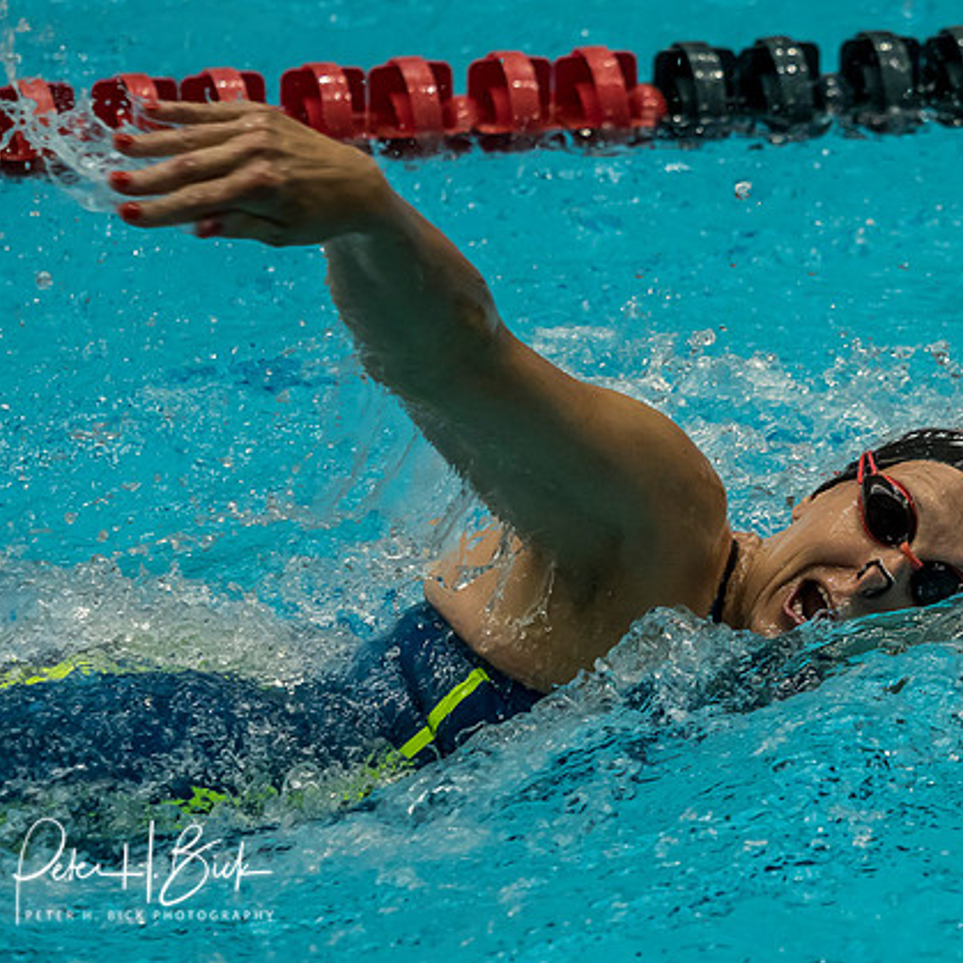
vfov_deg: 6.7
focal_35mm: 262
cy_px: 544
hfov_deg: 6.7
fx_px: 8246
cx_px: 895
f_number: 2.8
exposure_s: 1/1000
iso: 1600
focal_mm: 75
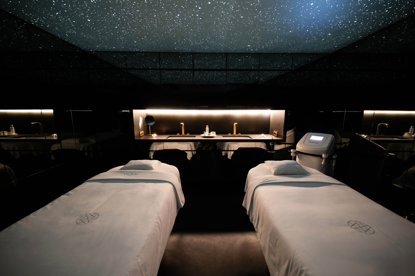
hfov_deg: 104.3
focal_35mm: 14
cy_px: 138
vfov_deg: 81.2
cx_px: 208
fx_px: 161
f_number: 4
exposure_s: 1
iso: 400
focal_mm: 14
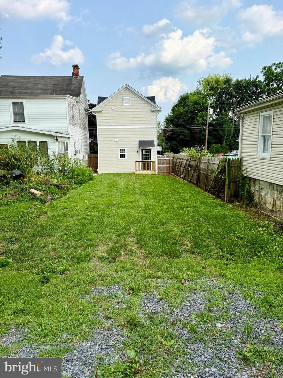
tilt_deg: -9.4
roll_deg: -0.2
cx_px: 142
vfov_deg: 71.6
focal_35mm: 24
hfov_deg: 56.8
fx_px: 262
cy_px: 189
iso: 100
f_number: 1.78
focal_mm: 6.76
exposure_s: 1/1770
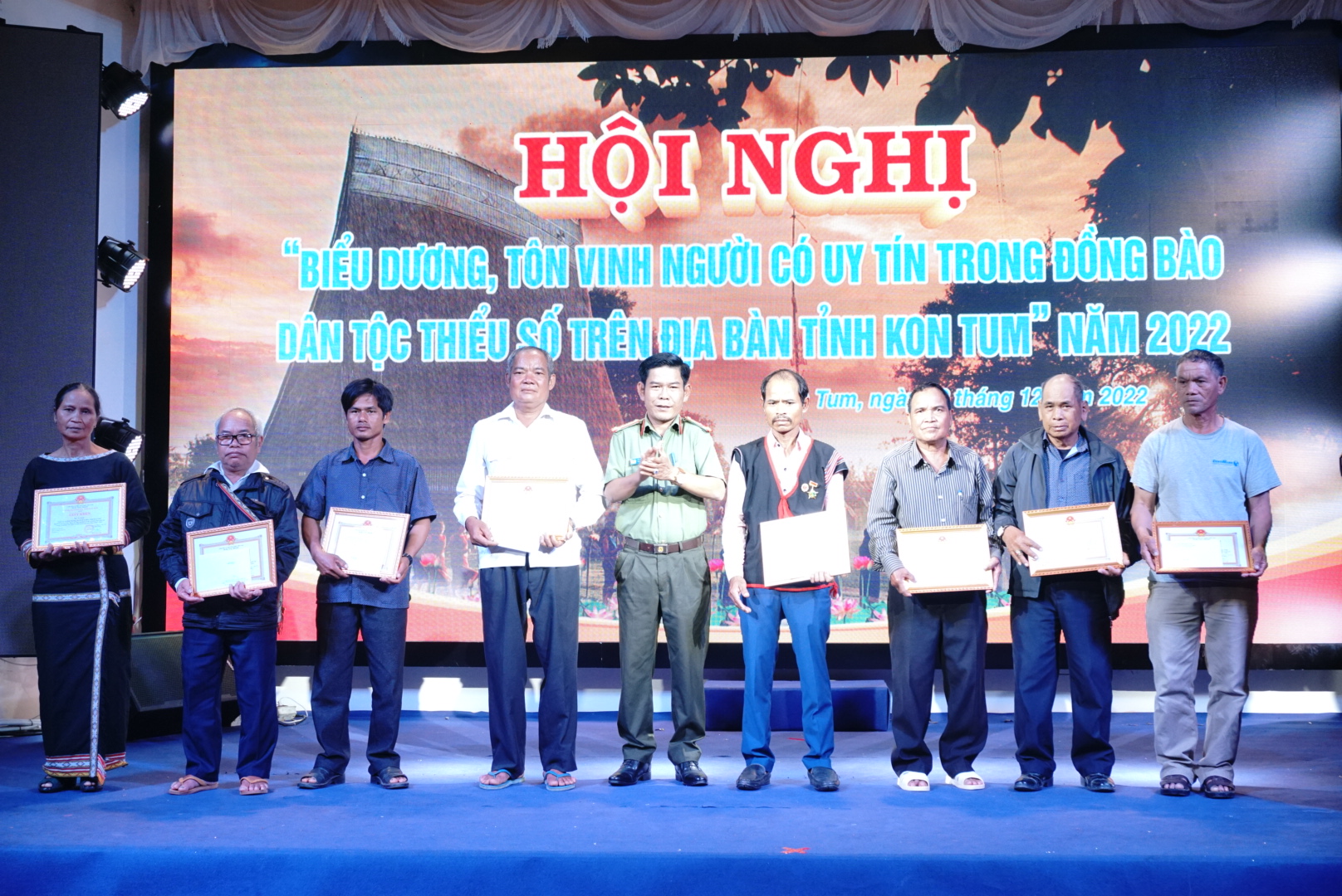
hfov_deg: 44.9
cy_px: 448
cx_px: 671
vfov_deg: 30.9
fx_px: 1623
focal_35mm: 44
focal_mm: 29
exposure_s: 1/125
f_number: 6.3
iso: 1000
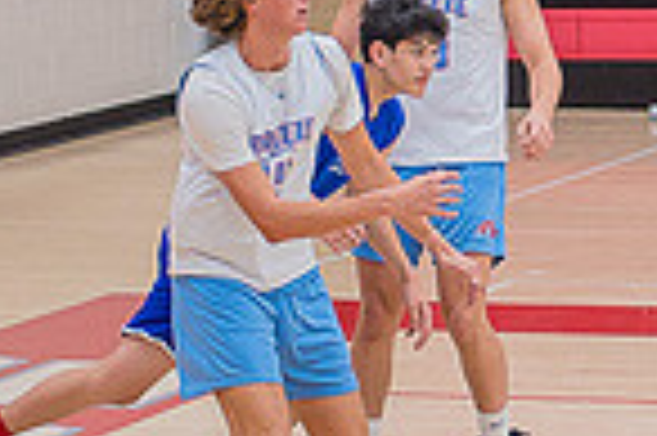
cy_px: -4
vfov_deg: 4.2
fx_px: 5925
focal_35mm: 325
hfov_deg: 6.3
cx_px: 814
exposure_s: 1/250
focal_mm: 75
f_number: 4.5
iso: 1000
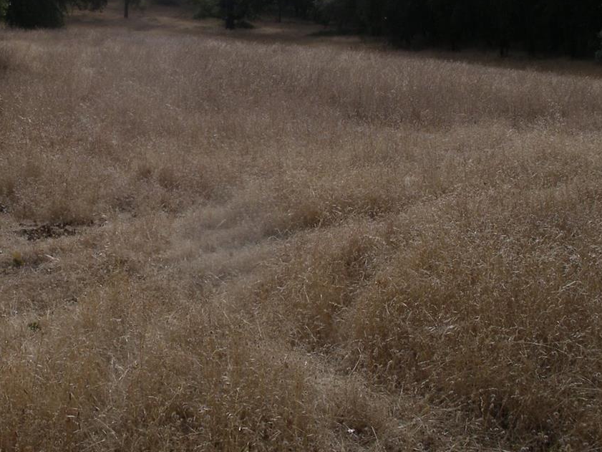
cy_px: 76
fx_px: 1148
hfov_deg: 29.0
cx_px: 168
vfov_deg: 21.9
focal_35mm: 66
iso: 80
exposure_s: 1/250
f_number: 6.5
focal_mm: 7.8
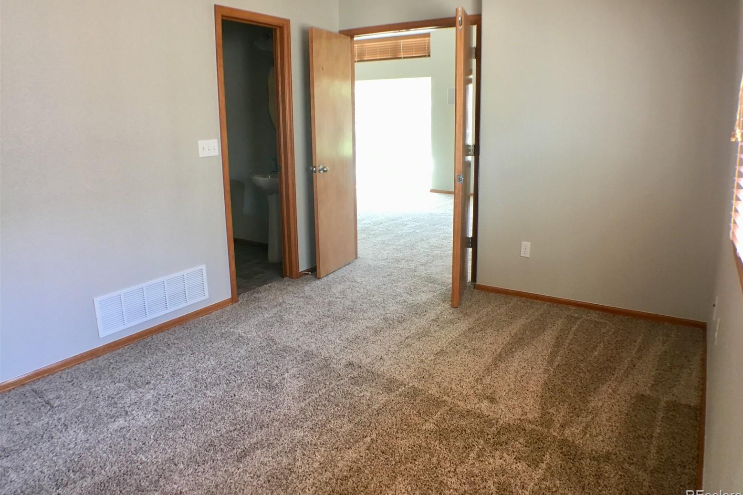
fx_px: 640
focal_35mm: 31
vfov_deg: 42.3
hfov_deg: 60.3
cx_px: 381
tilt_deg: -12.1
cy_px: 219
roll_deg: +0.4
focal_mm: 4.15
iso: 100
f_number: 2.2
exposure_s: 1/30
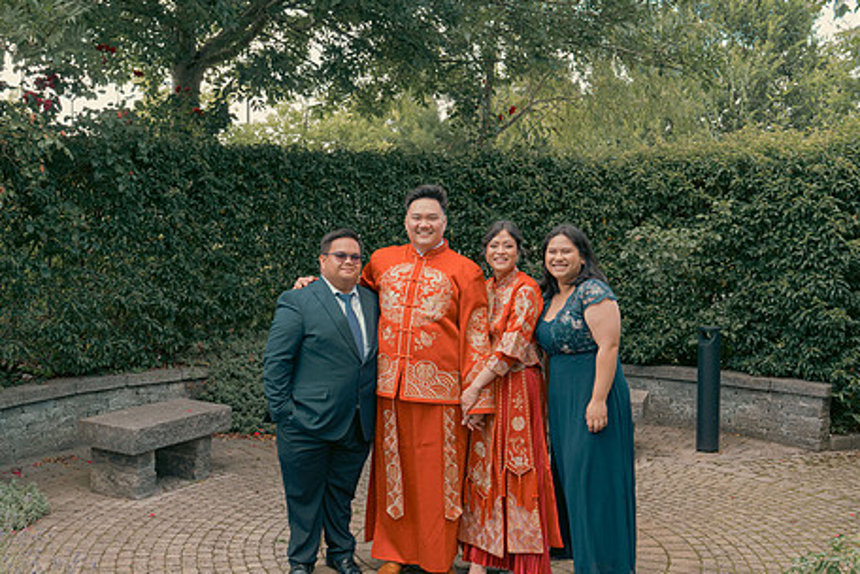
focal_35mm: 42
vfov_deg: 31.9
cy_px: 263
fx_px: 1003
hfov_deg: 46.4
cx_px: 411
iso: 500
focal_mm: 33
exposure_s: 1/160
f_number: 5.6
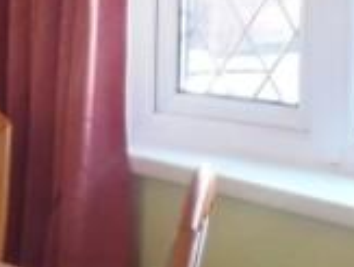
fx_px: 1927
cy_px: 250
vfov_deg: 7.9
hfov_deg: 10.3
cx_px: -69
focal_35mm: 188
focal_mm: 5.5
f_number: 3.2
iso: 250
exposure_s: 1/30
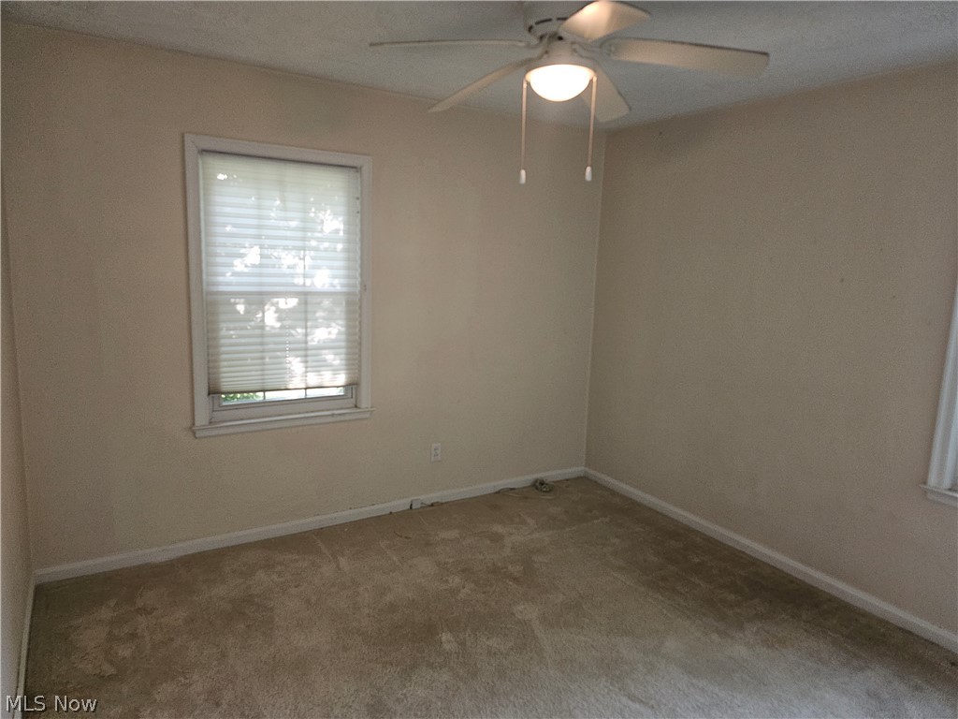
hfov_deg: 73.9
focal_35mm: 23
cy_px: 360
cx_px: 479
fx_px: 637
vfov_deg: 58.9
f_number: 1.7
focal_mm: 6.3
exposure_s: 1/40
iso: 100
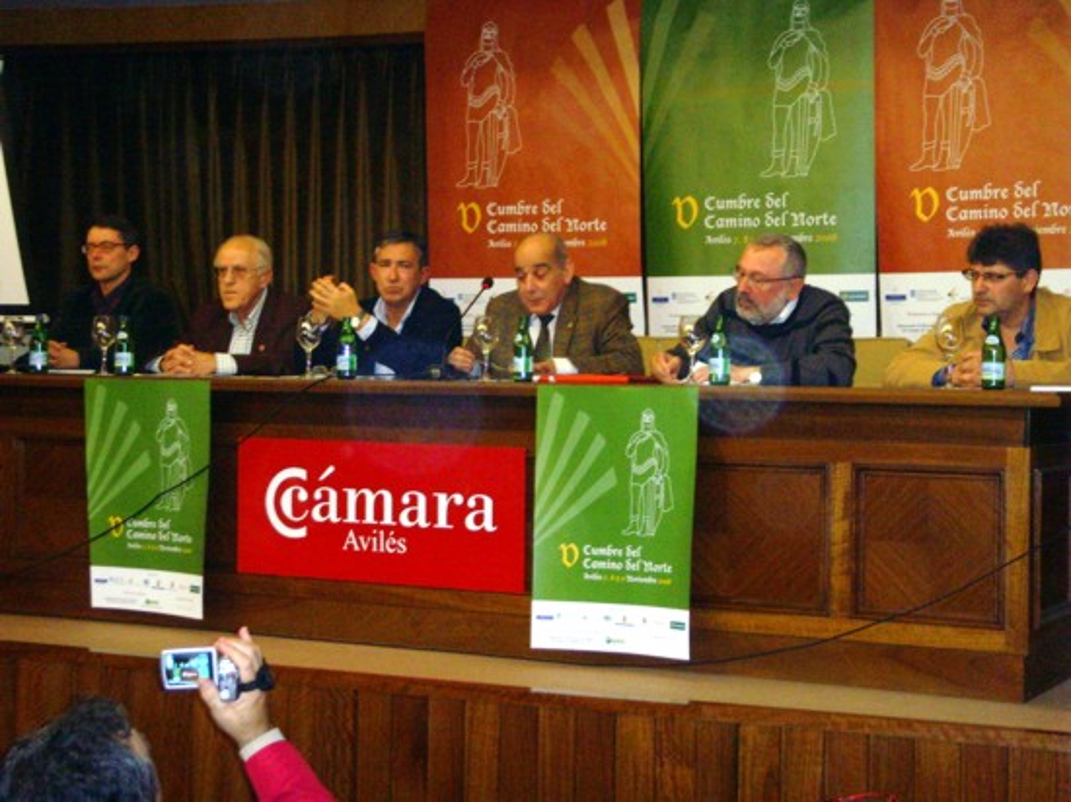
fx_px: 2165
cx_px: 536
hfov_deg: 27.8
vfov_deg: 21.0
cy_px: 401
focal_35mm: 70
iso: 400
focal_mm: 11.8
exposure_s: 1/60
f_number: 4.1
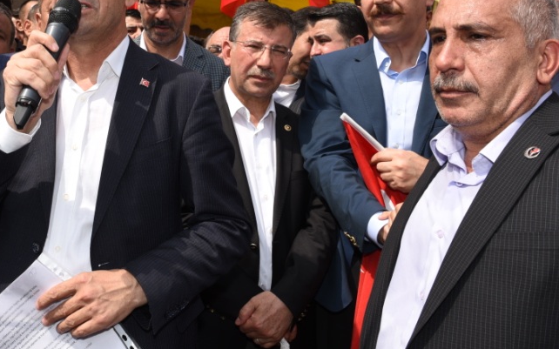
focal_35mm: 39
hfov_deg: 49.2
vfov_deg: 31.9
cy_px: 70
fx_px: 594
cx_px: 169
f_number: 13
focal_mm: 24
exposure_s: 1/200
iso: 200
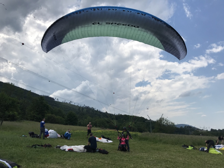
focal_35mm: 28
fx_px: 181
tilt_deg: +14.9
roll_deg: +1.2
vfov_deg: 49.7
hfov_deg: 63.4
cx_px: 112
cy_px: 84
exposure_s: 1/3831
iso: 20
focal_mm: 3.99
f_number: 1.8
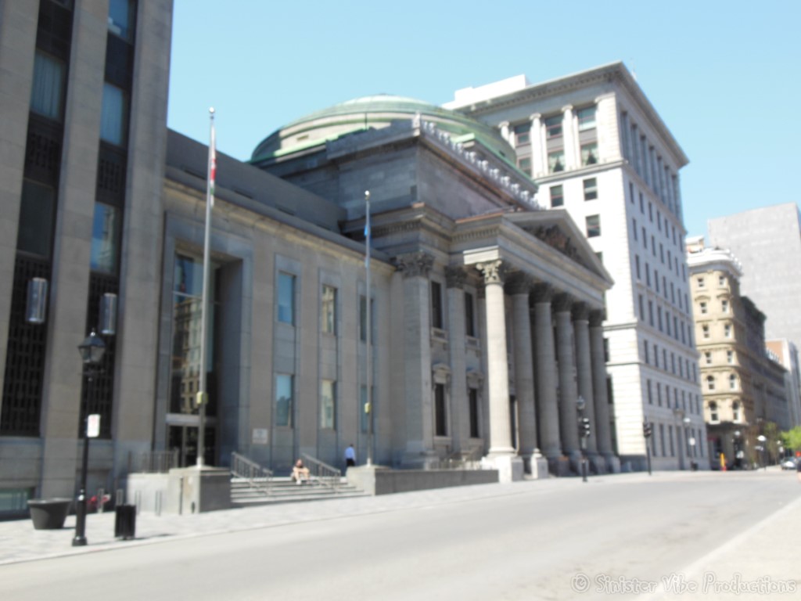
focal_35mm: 33
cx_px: 400
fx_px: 764
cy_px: 300
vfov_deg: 42.9
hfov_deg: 55.4
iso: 125
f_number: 3.5
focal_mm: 6
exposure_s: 1/500
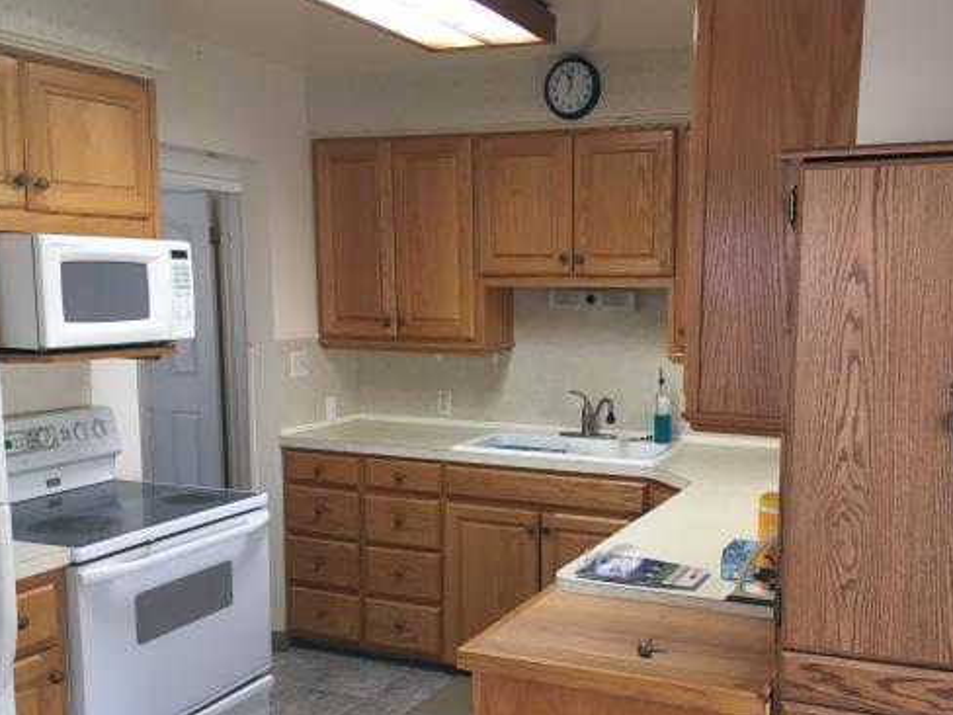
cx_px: 547
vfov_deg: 37.5
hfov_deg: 48.8
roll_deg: -1.5
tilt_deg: -9.7
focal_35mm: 38
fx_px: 1046
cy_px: 451
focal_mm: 4.15
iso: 50
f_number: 2.2
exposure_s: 1/30
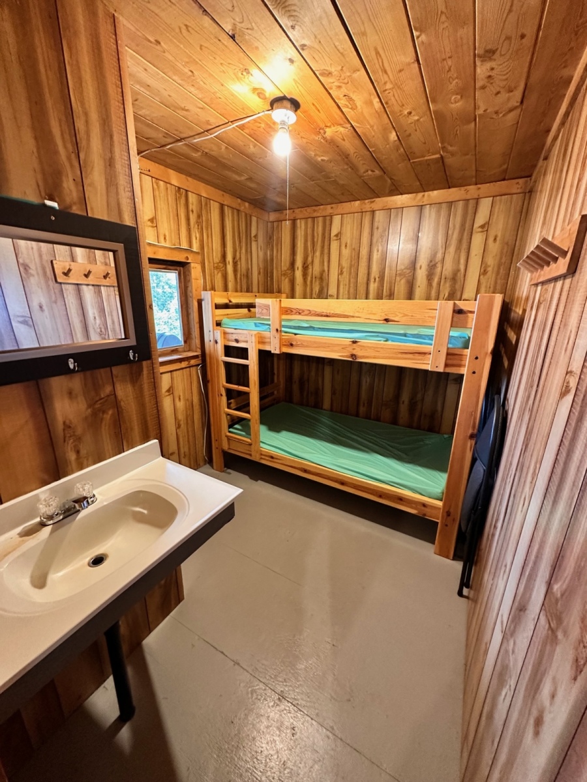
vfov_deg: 102.1
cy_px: 391
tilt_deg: -17.2
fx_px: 317
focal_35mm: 14
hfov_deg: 85.7
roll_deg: -1.3
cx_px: 294
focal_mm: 2.22
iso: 500
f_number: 2.2
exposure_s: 1/41
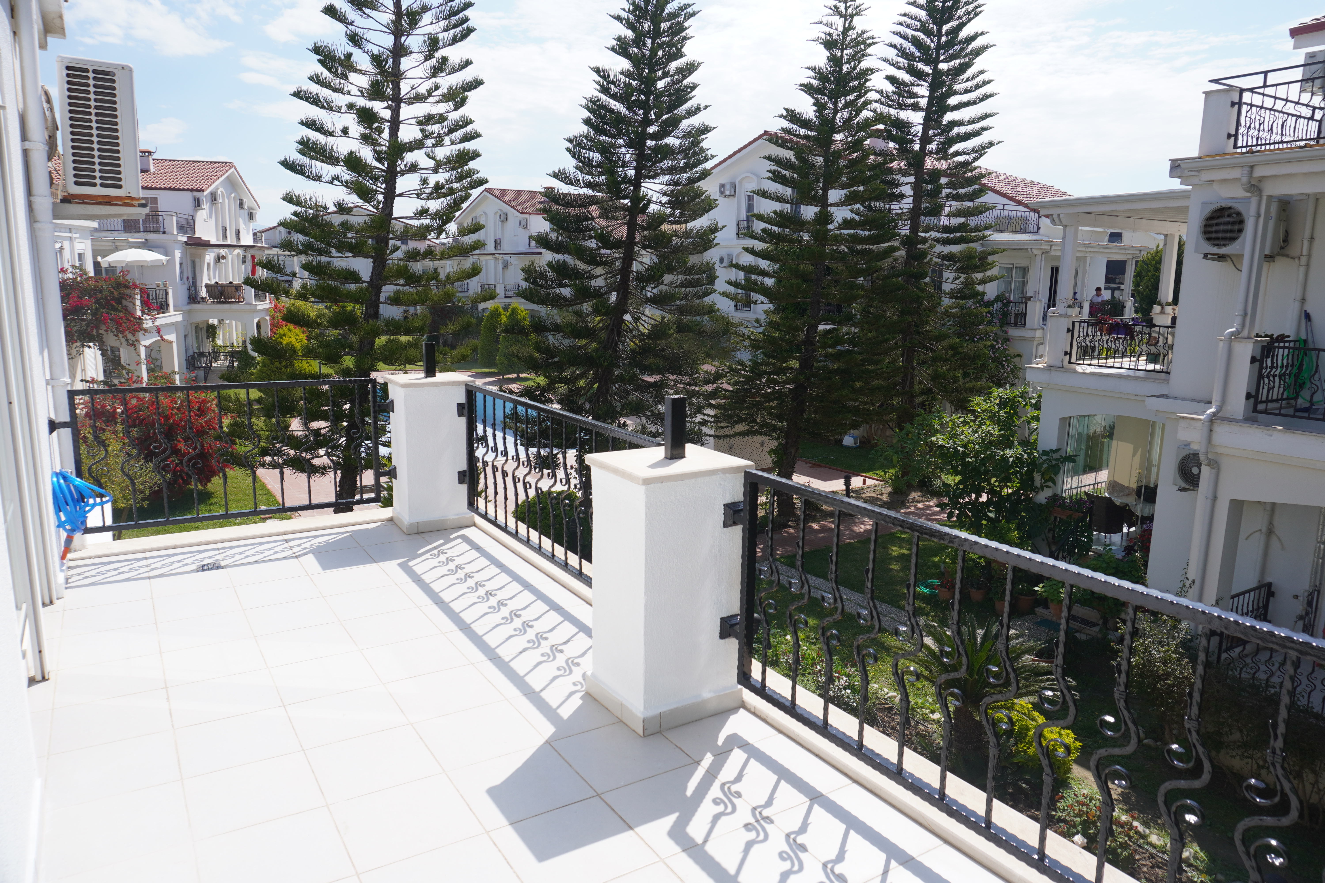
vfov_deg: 53.1
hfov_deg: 73.7
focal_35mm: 24
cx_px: 662
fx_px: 883
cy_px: 442
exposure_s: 1/320
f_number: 8
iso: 100
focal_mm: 16
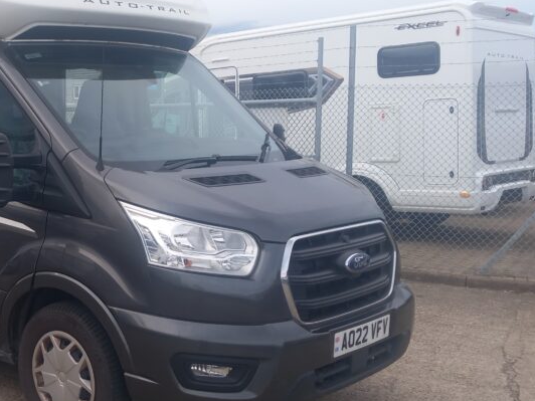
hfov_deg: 34.6
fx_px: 804
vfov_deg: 28.0
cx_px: 46
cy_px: 186
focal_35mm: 52
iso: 20
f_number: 1.8
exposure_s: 1/197
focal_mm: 4
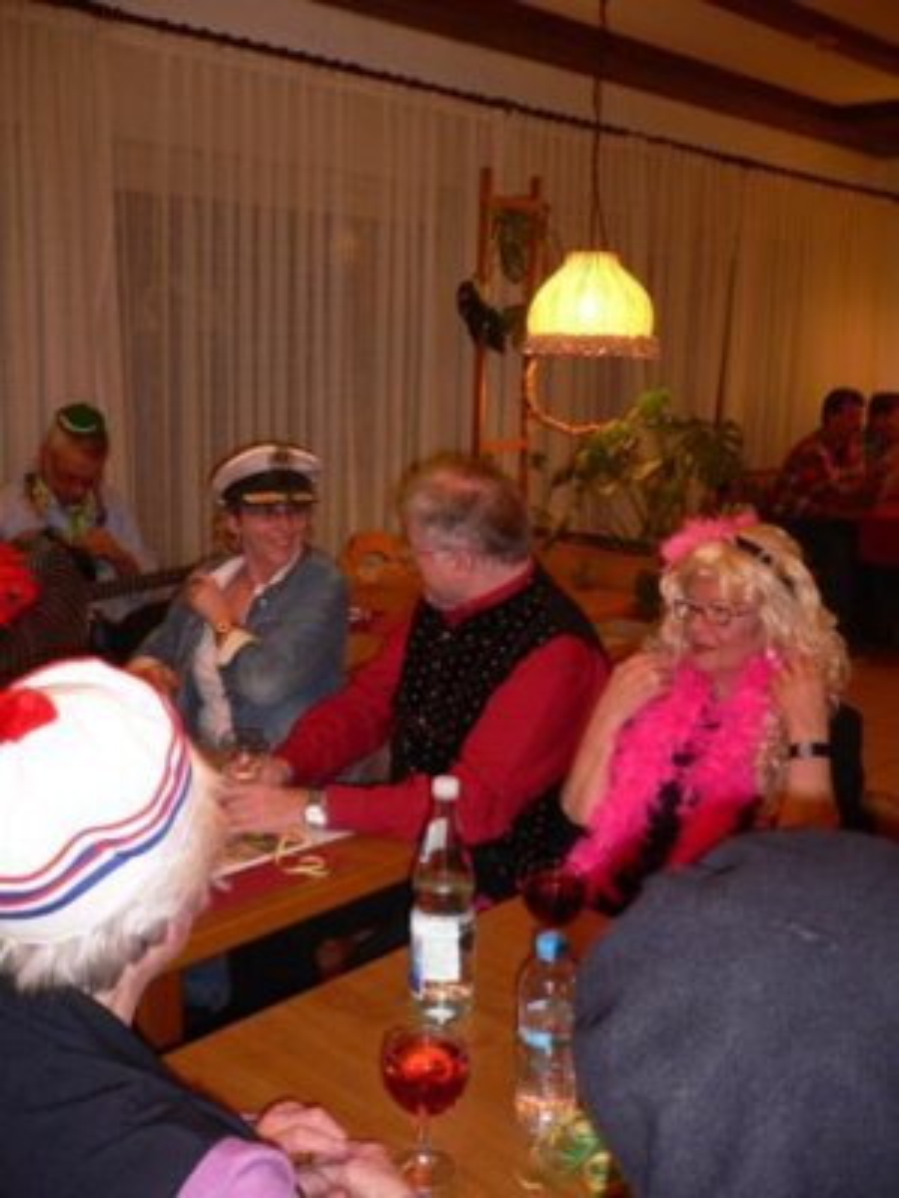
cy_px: 599
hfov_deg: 40.7
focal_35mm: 35
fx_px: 1212
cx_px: 450
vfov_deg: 52.6
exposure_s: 1/8
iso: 100
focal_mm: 5.8
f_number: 2.8
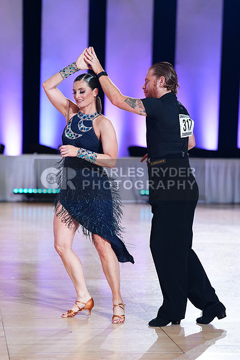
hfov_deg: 12.0
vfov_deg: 17.9
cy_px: 180
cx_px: 120
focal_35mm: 114
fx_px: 1139
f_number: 2.8
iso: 2000
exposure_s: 1/400
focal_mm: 114
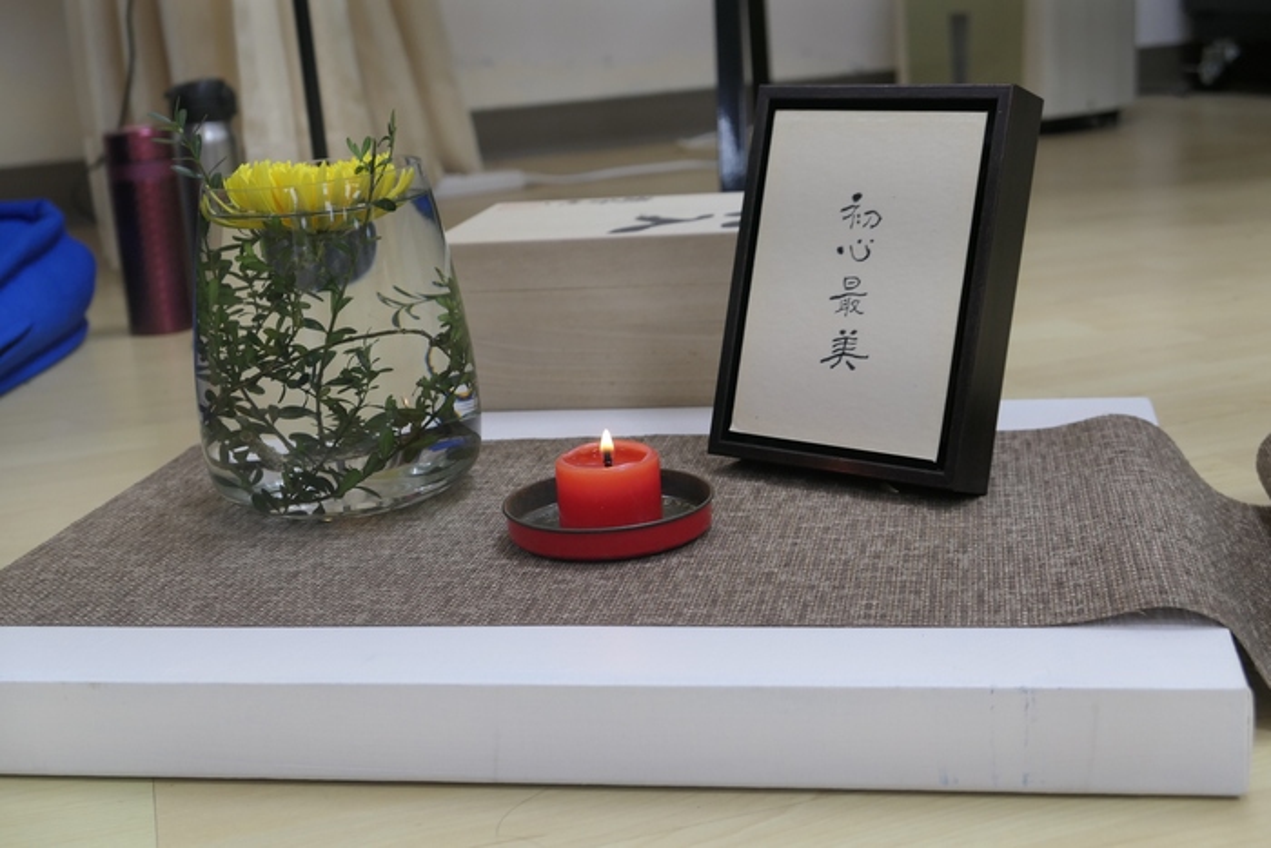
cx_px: 636
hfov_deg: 38.2
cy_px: 424
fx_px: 1836
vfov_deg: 26.0
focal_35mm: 52
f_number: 2.8
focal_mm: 18.9
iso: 320
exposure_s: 1/100
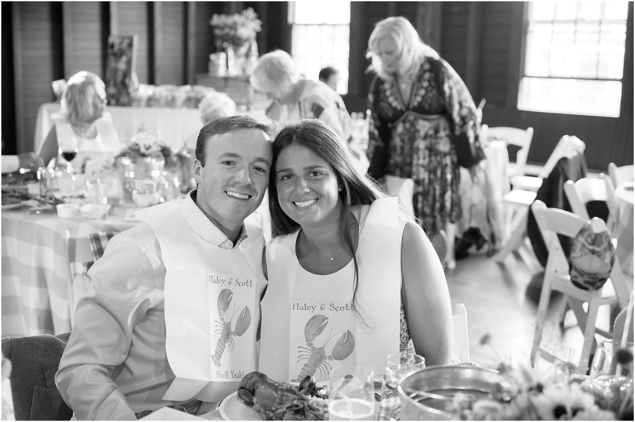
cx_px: 318
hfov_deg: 40.4
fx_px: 864
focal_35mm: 49
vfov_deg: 27.5
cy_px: 211
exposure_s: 1/50
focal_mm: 49
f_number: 3.2
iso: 2500
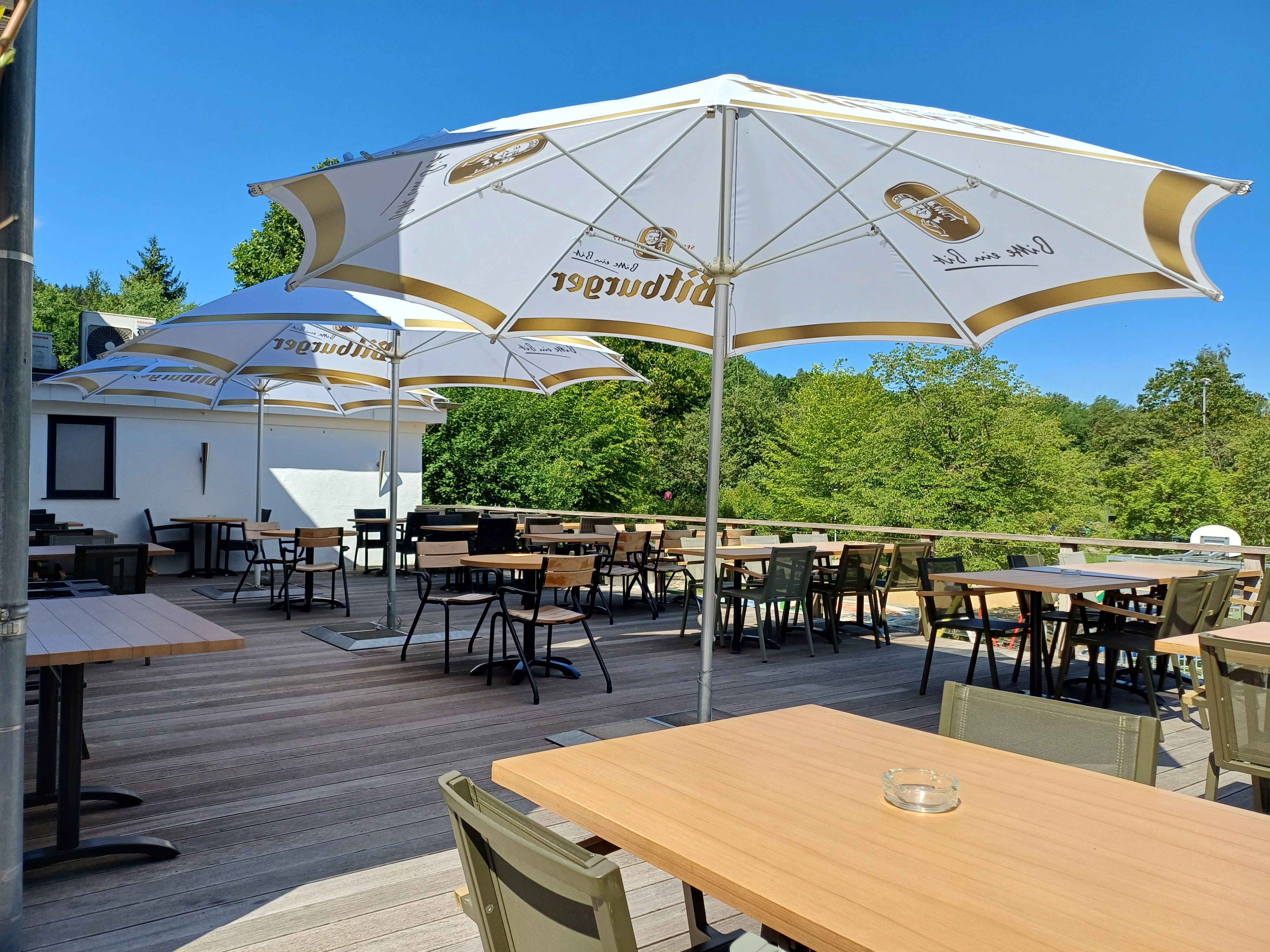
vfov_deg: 54.9
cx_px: 635
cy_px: 476
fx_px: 917
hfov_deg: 69.4
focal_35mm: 25
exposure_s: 1/962
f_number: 1.8
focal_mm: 4.65
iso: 50
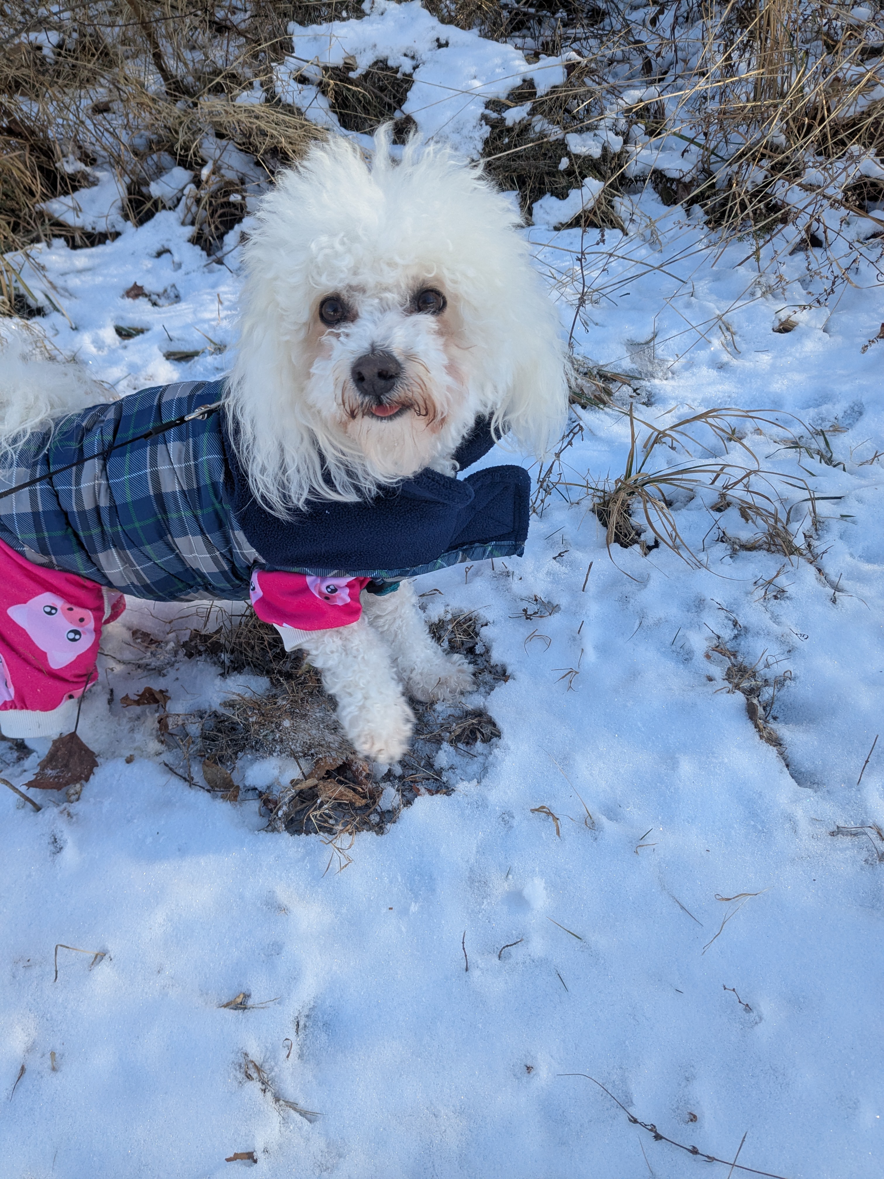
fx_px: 919
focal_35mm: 27
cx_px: 442
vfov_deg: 65.3
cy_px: 590
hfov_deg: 51.4
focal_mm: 4.38
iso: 54
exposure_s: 1/615
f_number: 1.73
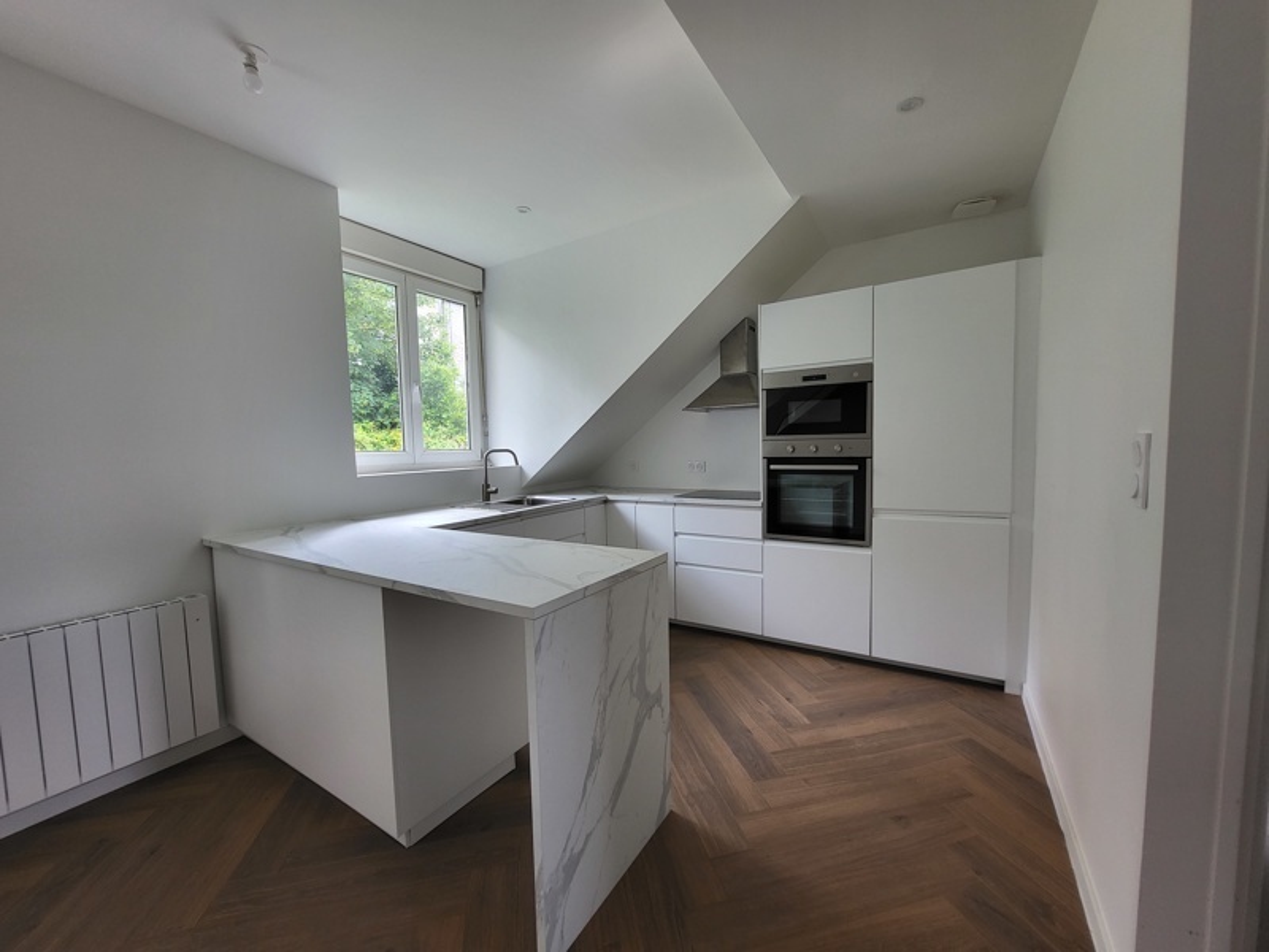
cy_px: 476
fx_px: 477
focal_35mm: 13
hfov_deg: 106.2
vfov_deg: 89.9
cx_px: 634
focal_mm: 1.74
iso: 64
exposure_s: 1/50
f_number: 2.2
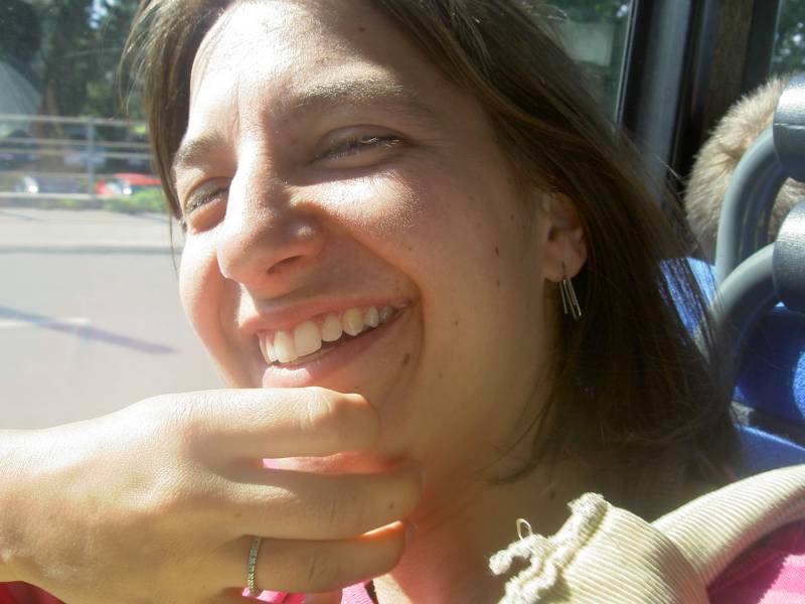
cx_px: 402
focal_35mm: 39
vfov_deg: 36.8
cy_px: 302
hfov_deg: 47.9
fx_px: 907
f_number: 4.7
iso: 100
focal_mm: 8
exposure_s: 1/125
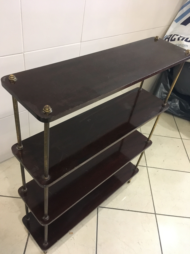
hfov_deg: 48.2
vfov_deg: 61.7
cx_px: 95
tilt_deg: -42.2
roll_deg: -10.8
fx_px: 212
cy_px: 127
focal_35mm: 29
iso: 250
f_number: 2.2
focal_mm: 4.15
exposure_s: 1/17
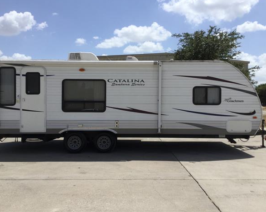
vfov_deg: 44.5
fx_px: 260
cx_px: 128
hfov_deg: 54.2
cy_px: 104
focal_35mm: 33
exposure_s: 1/1894
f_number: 2.4
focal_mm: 3.3
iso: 25
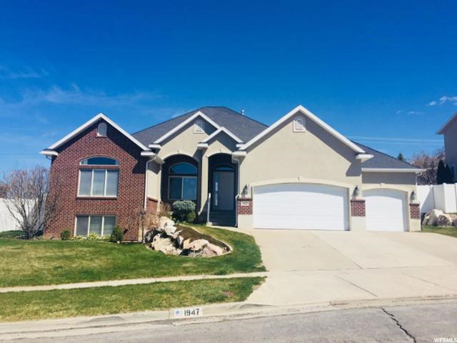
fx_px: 383
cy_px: 172
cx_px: 228
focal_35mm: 29
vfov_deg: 48.2
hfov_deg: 61.7
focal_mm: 4.15
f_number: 2.2
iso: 32
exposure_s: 1/3597
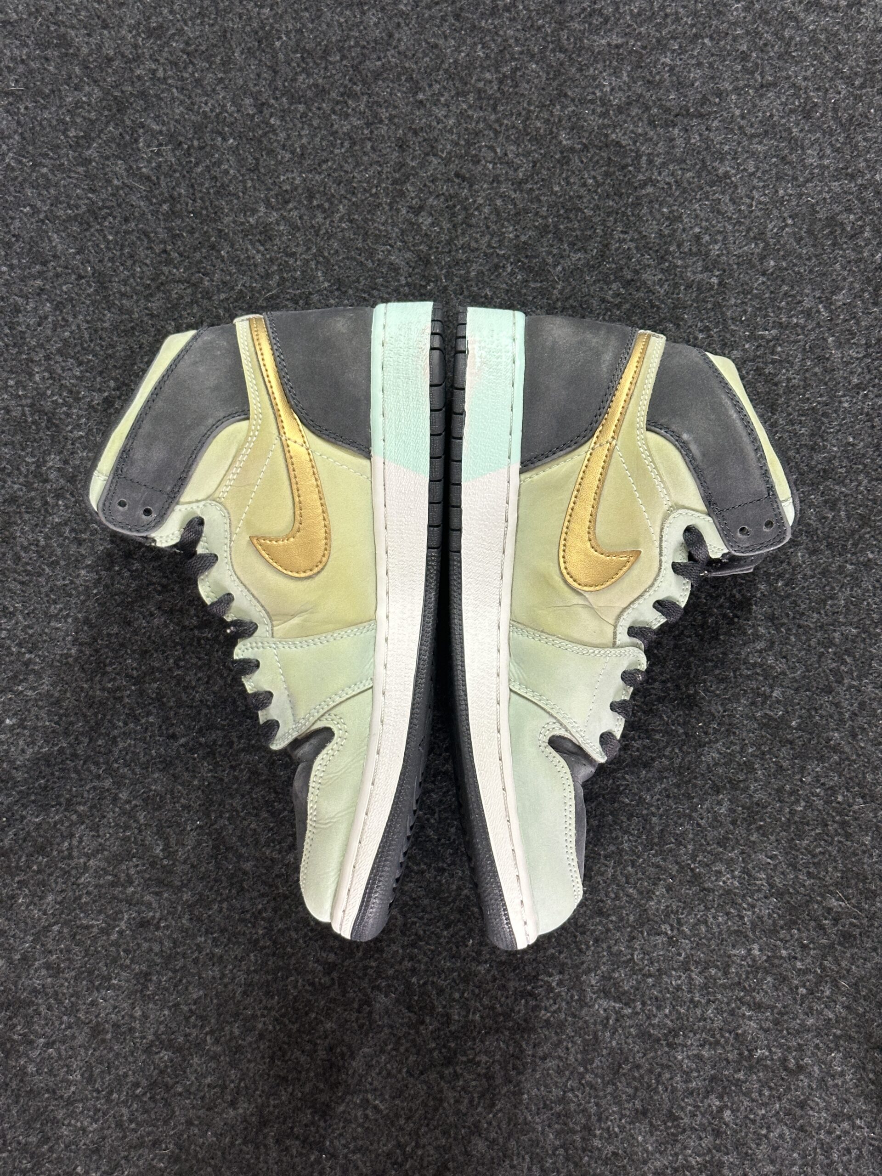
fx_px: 1631
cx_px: 441
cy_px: 588
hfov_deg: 30.3
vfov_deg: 39.7
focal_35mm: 48
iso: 250
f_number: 1.78
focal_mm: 6.86
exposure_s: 1/50
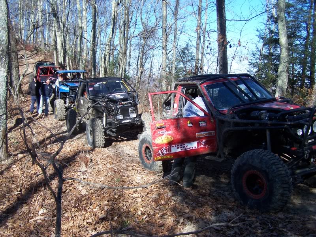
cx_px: 158
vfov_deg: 37.7
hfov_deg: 49.0
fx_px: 347
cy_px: 118
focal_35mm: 38
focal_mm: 6.3
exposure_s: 1/500
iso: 80
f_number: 2.8
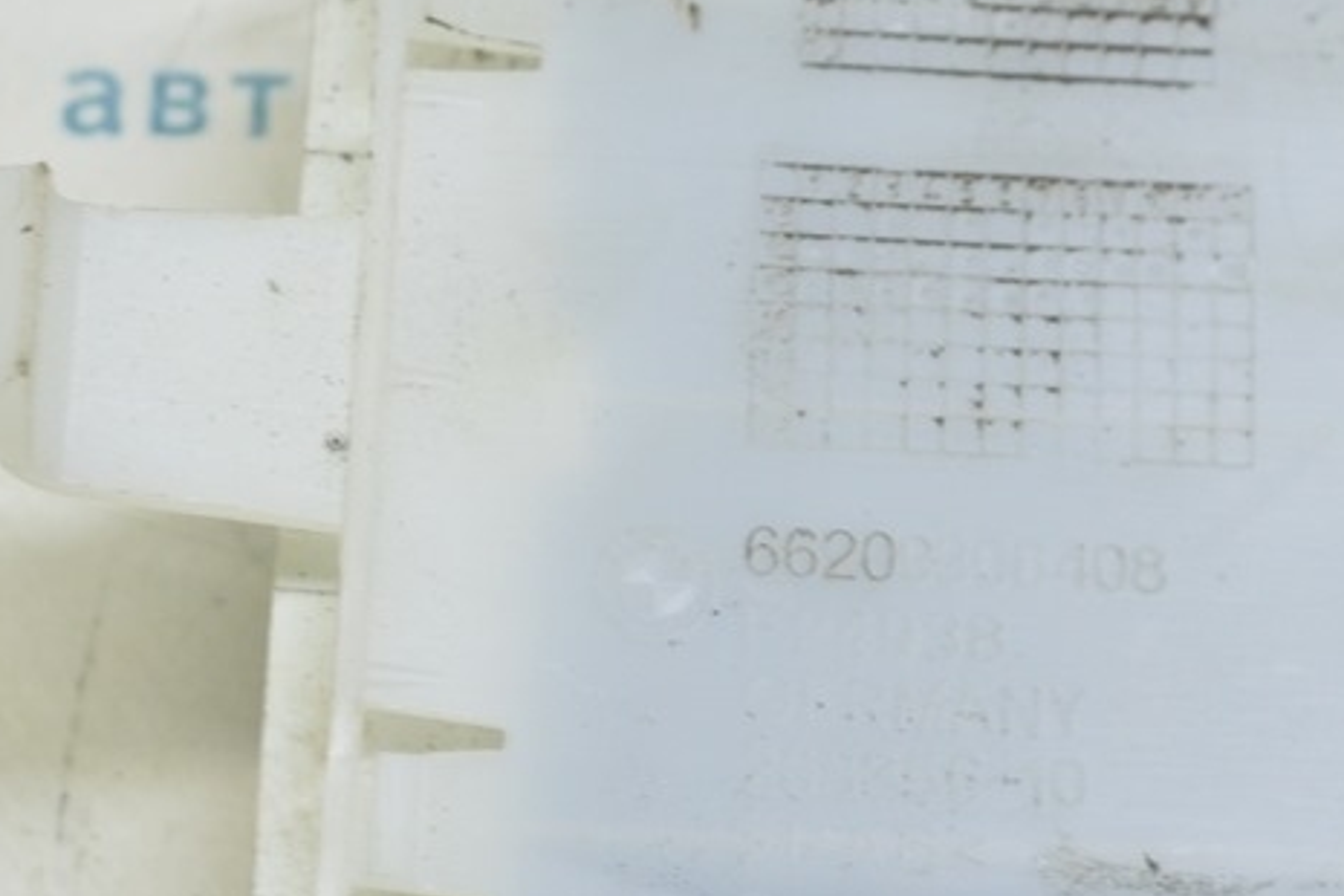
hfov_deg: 15.5
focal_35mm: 132
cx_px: 899
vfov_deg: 10.4
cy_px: 464
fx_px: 4928
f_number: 5.6
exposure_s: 1/20
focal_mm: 40
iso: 400
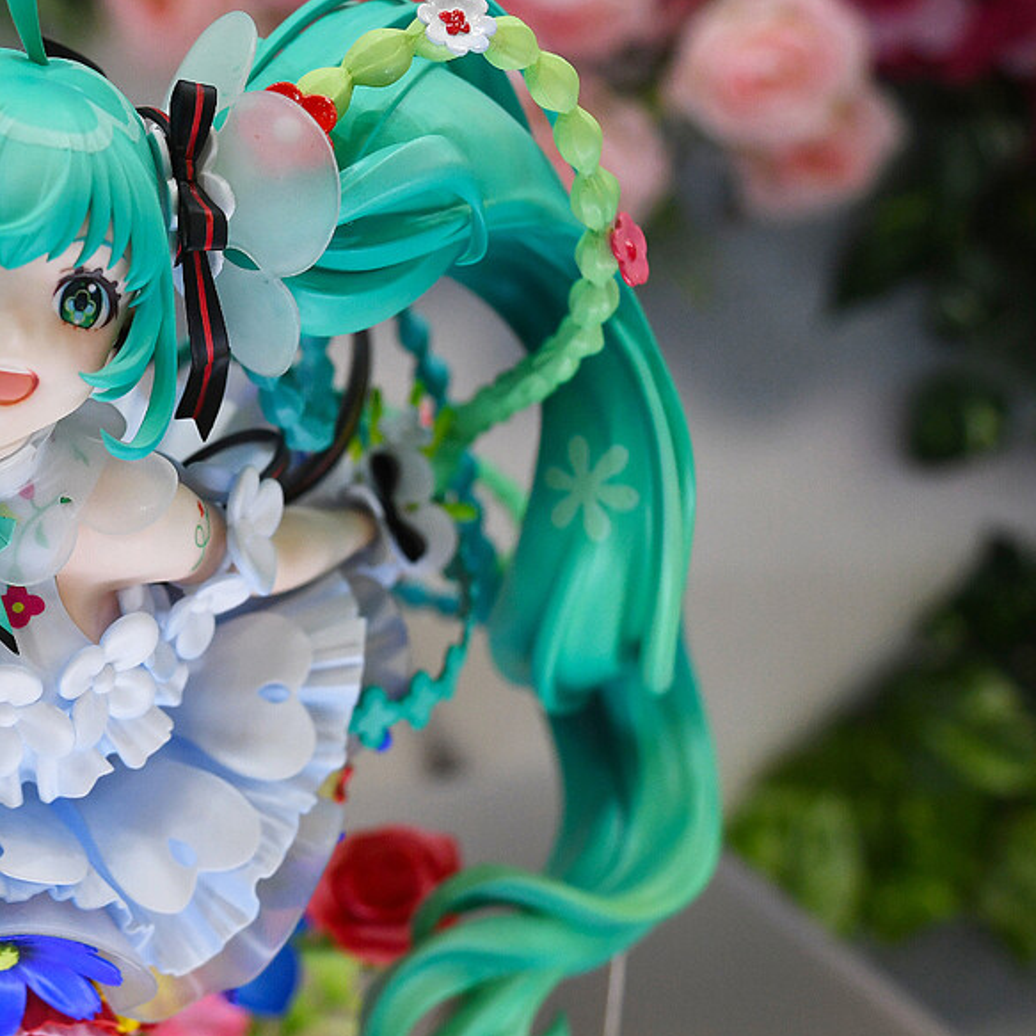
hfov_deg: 26.2
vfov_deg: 27.3
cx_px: 55
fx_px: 2133
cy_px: 521
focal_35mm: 63
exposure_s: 1/640
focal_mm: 24
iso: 1000
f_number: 5.6
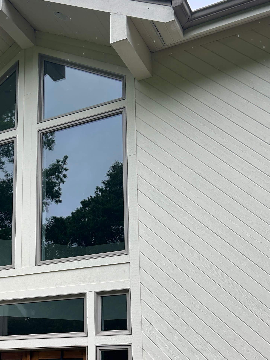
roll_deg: -1.1
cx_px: 23
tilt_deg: +12.7
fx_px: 562
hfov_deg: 26.1
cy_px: 276
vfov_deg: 34.7
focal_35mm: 54
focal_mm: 5.7
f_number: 1.5
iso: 50
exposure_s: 1/827
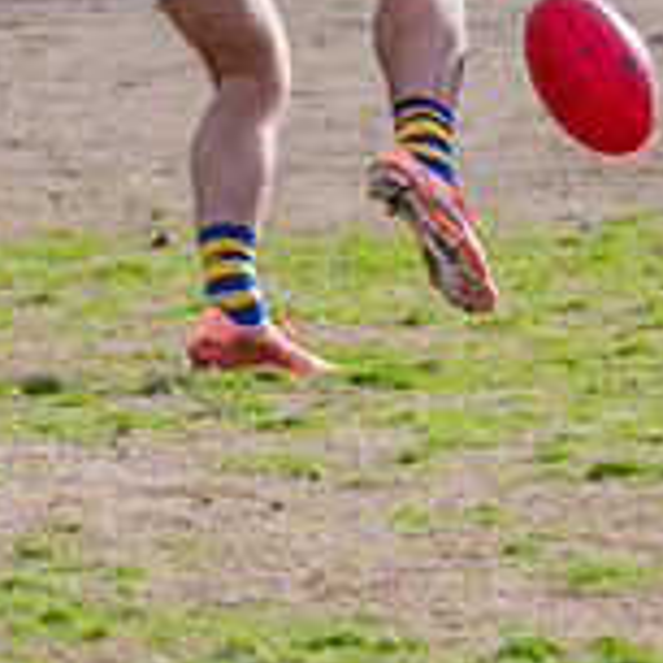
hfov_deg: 1.1
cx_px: 601
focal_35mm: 1588
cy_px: -178
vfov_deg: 1.1
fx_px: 34411
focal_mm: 320
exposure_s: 1/1600
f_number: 6.3
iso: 800
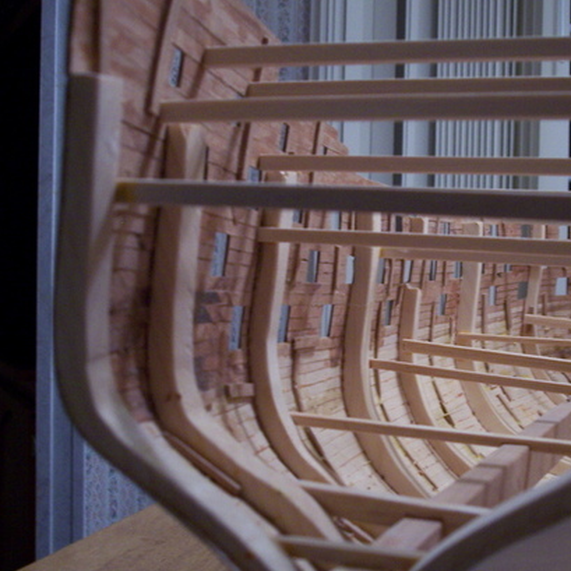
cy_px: 281
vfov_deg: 31.6
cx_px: 402
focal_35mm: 54
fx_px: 1008
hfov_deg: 31.3
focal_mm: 8
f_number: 3.4
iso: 200
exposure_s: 1/8
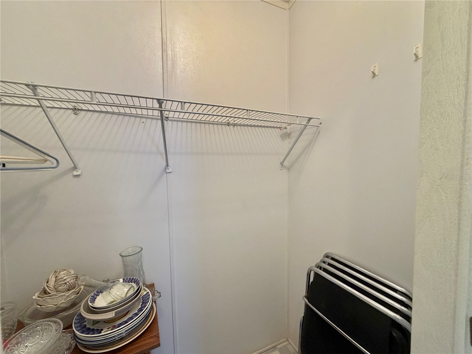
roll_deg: +1.7
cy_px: 177
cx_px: 236
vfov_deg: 85.7
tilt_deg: -2.4
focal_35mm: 14
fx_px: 191
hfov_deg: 102.1
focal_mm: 2.22
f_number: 2.2
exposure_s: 1/60
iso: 250
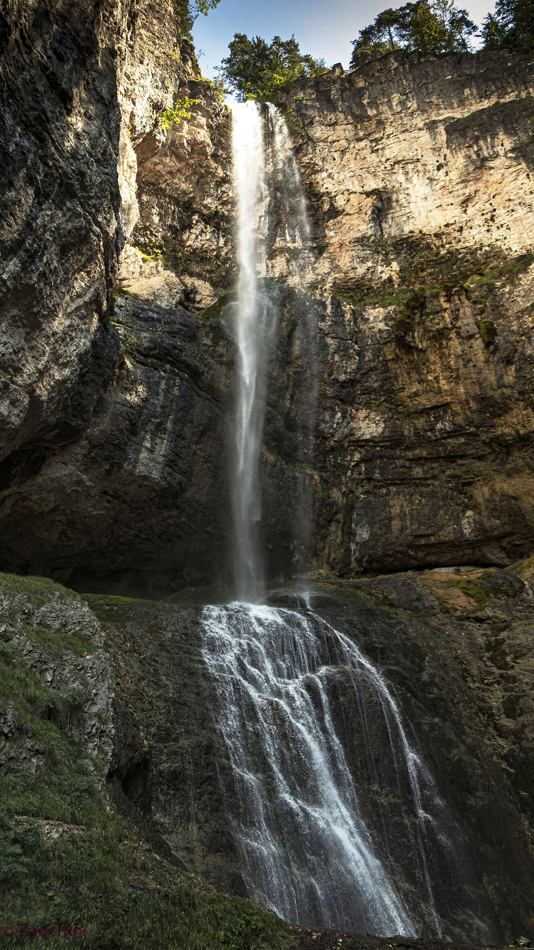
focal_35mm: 29
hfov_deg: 40.0
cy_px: 474
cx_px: 220
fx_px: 730
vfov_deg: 66.1
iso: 640
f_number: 2.8
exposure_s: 1/1000
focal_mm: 18
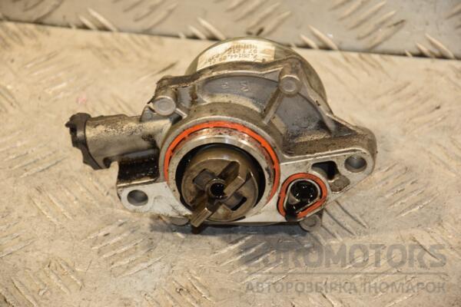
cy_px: 154
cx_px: 230
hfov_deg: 13.0
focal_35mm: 158
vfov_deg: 8.7
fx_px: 2017
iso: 800
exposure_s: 1/100
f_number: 5.6
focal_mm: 105
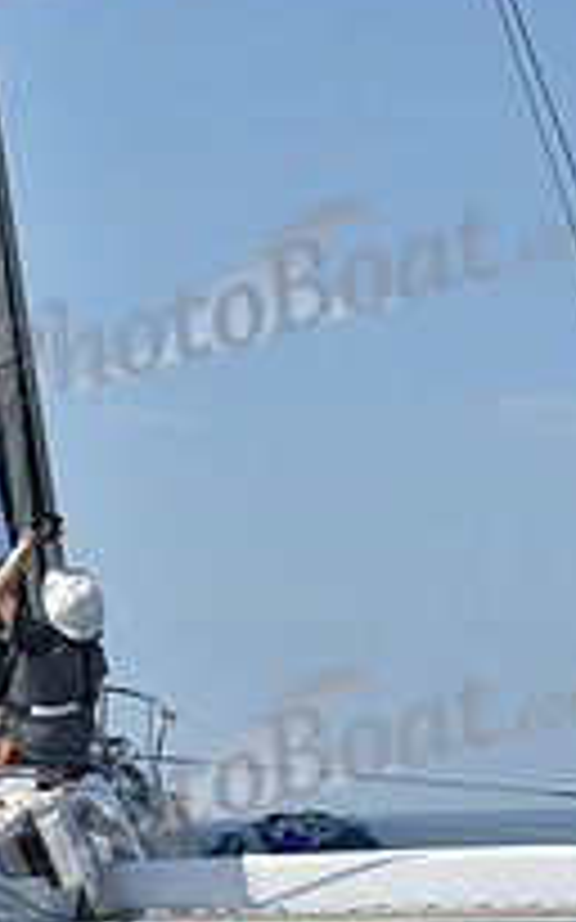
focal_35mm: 202
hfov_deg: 6.4
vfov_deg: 10.4
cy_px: 591
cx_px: -248
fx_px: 5077
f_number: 9
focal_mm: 70
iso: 250
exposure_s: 1/1250
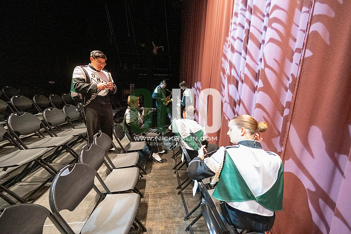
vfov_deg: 81.2
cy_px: 117
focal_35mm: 14
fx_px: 137
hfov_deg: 104.2
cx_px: 176
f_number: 4
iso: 8000
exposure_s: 1/500
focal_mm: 14
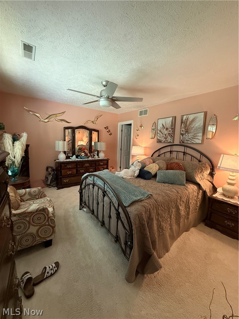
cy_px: 160
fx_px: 129
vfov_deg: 102.1
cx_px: 120
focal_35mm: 14
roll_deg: -2.0
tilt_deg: -7.4
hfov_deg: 85.7
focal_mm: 2.22
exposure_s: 1/60
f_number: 2.2
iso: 500
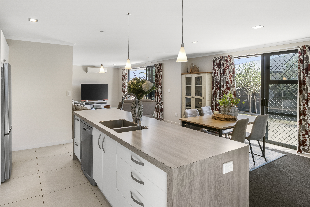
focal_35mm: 19
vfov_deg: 64.0
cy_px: 83
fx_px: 164
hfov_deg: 85.4
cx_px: 118
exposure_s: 1/100
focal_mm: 14
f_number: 9
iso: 800
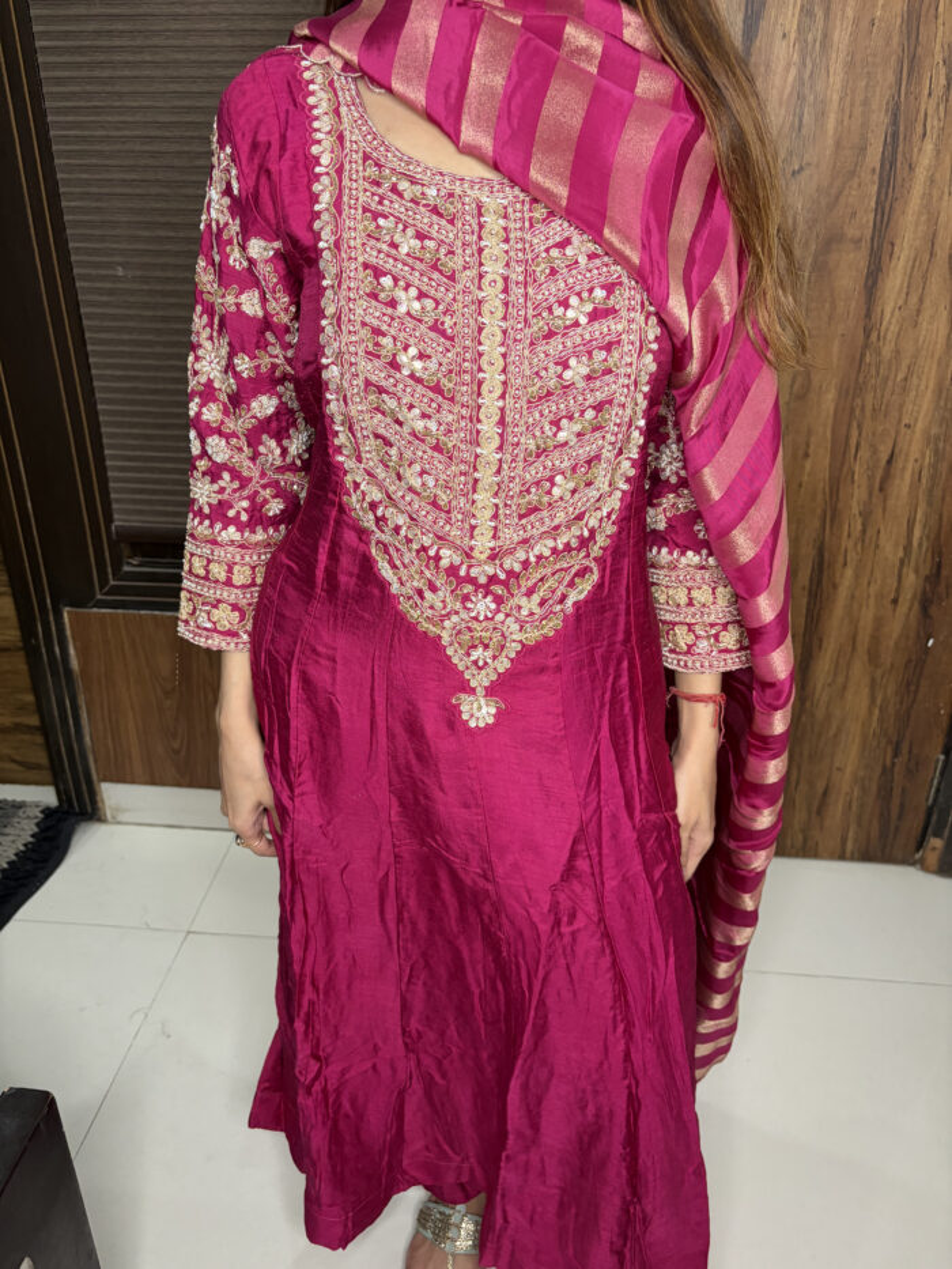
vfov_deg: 67.3
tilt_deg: -26.1
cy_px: 634
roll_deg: +0.1
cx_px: 476
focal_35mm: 26
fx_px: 953
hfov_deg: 53.1
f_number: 1.6
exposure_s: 1/50
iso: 160
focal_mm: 5.96
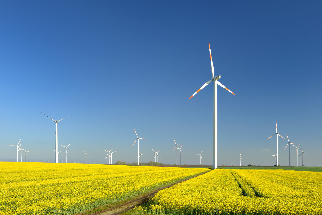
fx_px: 322
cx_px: 161
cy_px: 108
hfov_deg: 53.1
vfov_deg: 36.9
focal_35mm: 36
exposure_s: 1/60
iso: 100
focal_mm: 36
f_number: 8
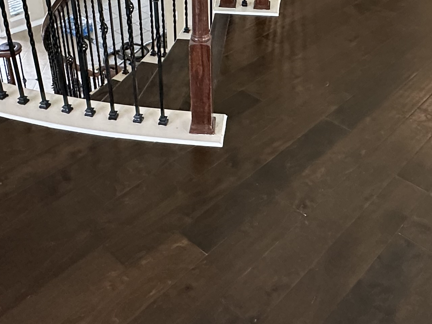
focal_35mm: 44
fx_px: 549
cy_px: 20
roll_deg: -3.1
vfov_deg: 31.1
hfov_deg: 42.7
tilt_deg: -27.0
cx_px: 265
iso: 500
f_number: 2.2
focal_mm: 2.22
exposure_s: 1/60
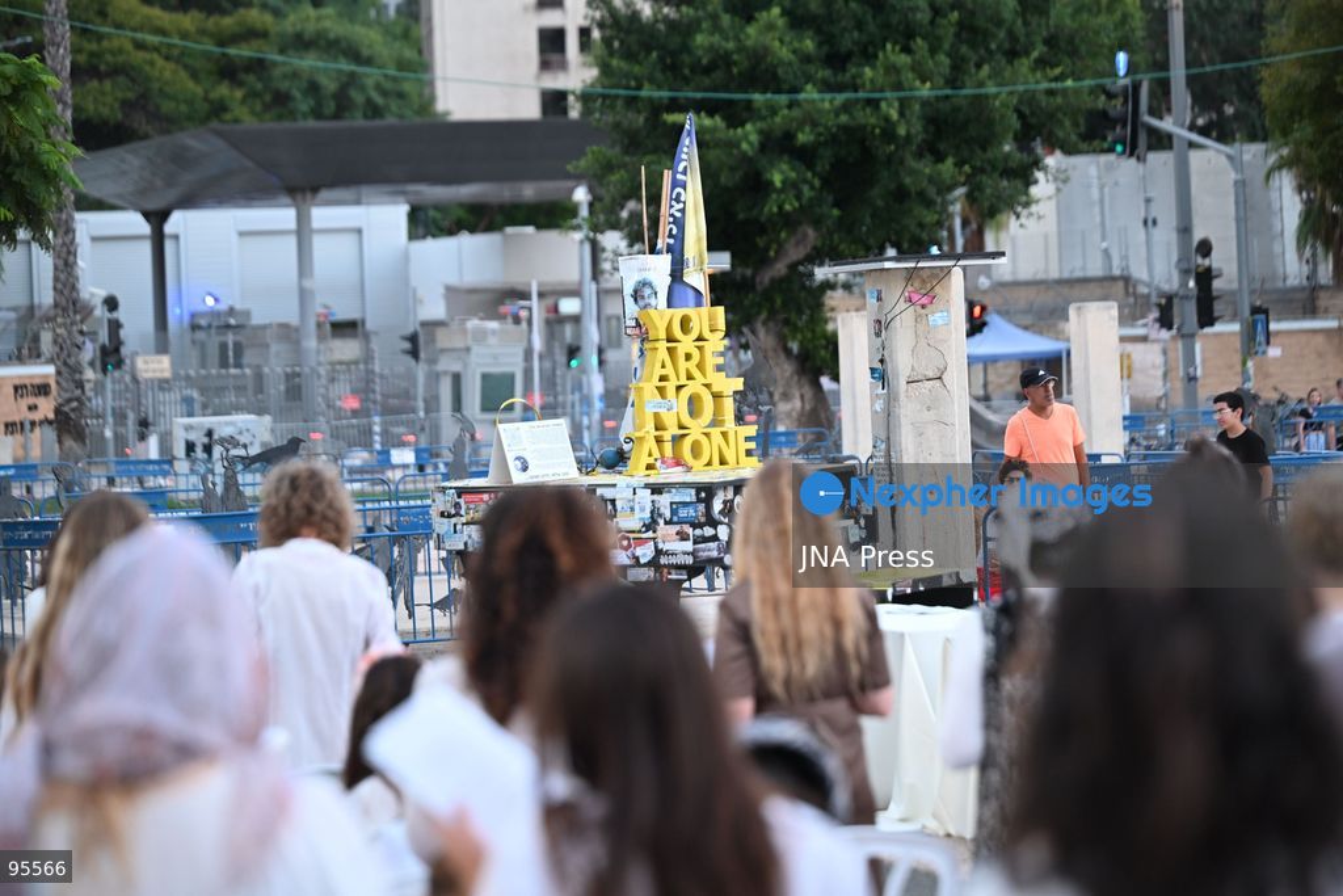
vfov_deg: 11.4
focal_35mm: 120
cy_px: 448
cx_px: 672
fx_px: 4477
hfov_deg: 17.1
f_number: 2.8
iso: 720
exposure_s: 1/125
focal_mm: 120
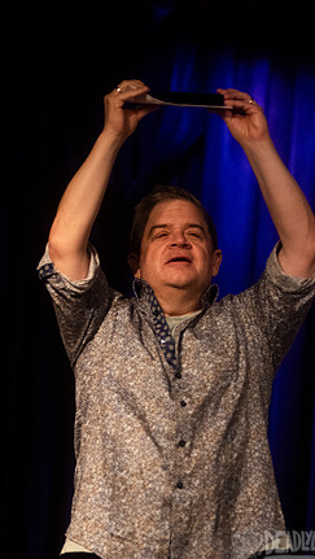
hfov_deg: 4.0
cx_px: 184
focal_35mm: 303
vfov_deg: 7.1
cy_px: 283
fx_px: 4491
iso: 2000
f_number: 3.2
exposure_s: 1/100
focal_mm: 185
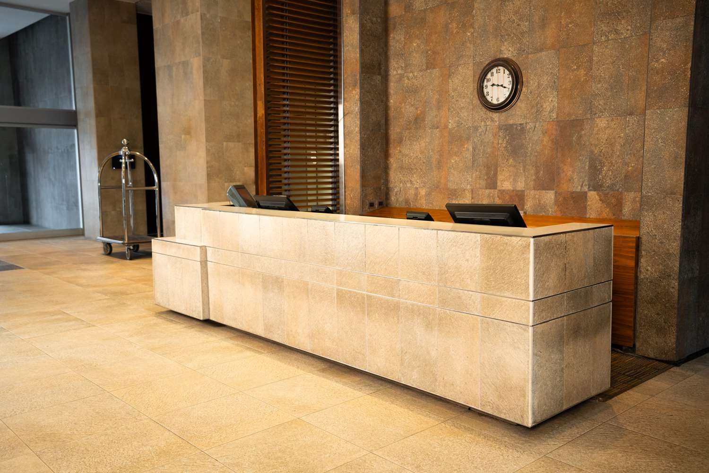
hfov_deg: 57.2
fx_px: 650
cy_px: 236
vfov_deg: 40.0
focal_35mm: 33
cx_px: 354
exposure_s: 1/60
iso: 500
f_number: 2.8
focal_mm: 33
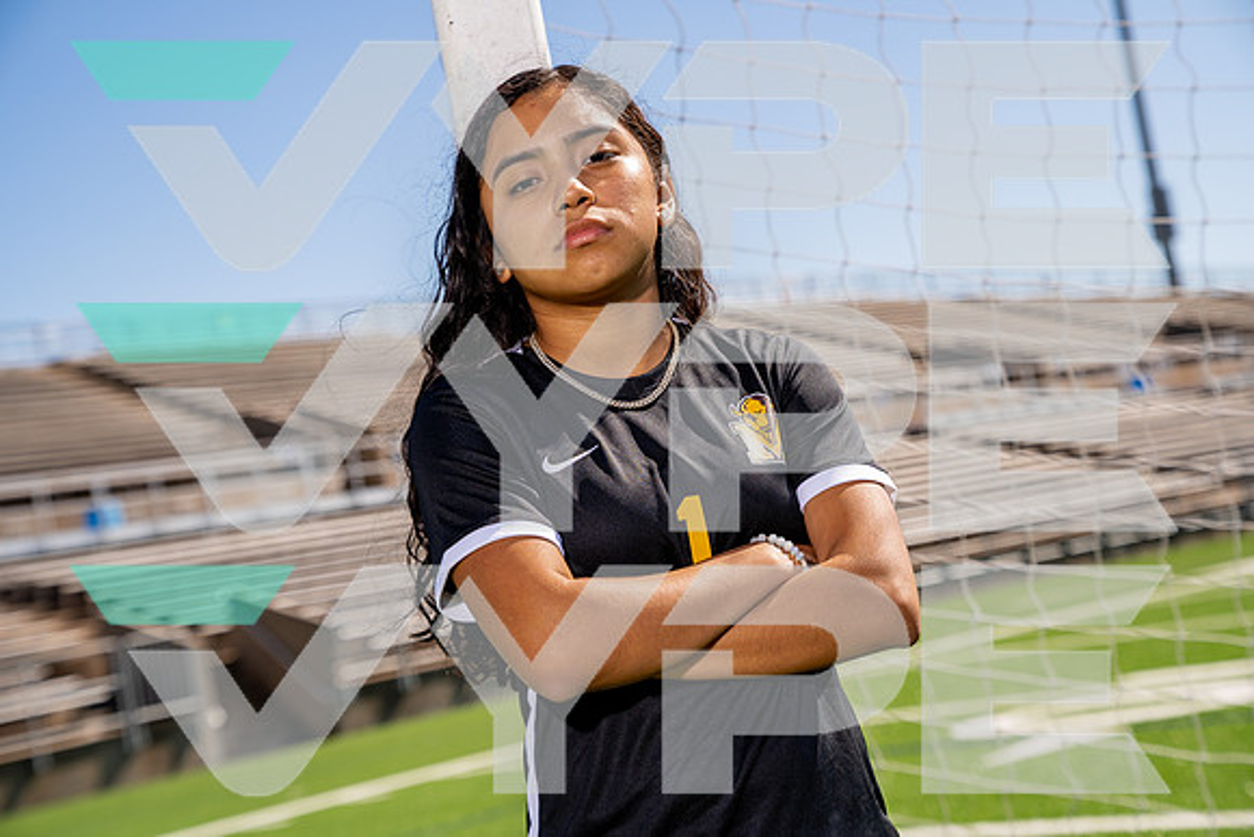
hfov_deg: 31.4
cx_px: 627
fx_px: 2230
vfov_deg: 21.3
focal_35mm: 64
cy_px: 418
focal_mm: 64
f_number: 4.5
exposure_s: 1/1000
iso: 100
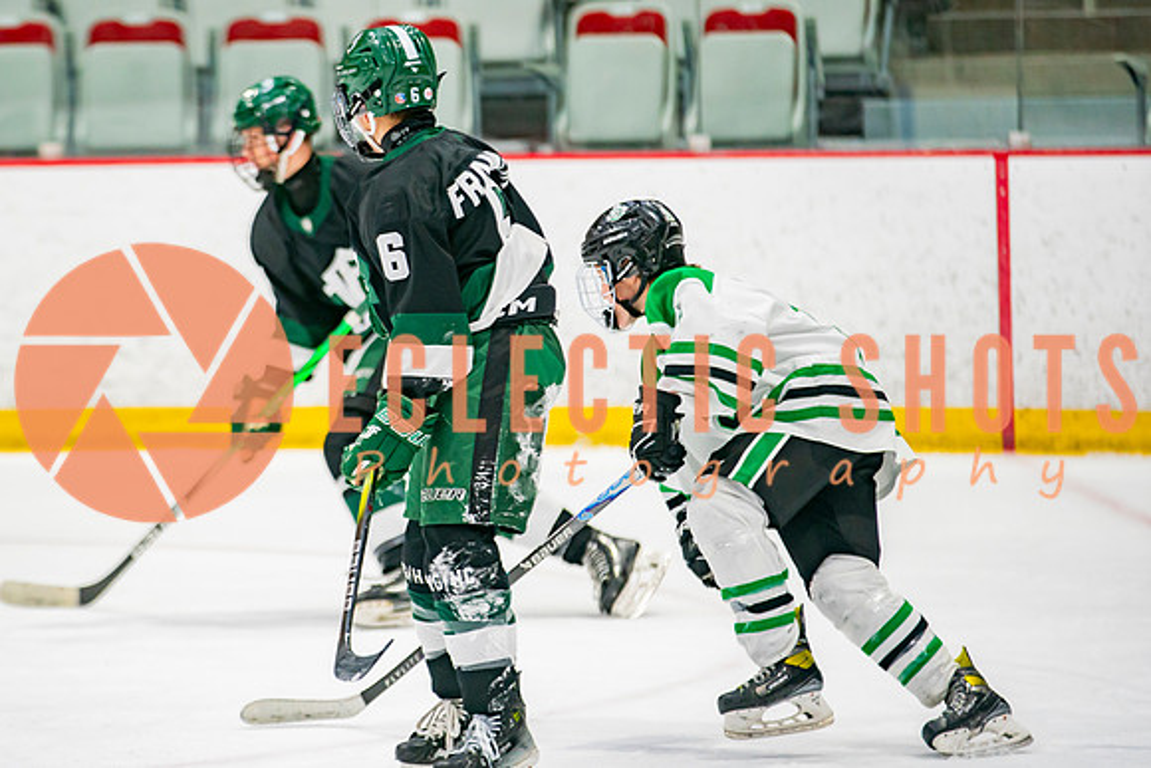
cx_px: 410
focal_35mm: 261
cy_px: 318
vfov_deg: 5.3
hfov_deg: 7.9
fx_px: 8354
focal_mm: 200
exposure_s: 1/640
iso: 1250
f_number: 3.2
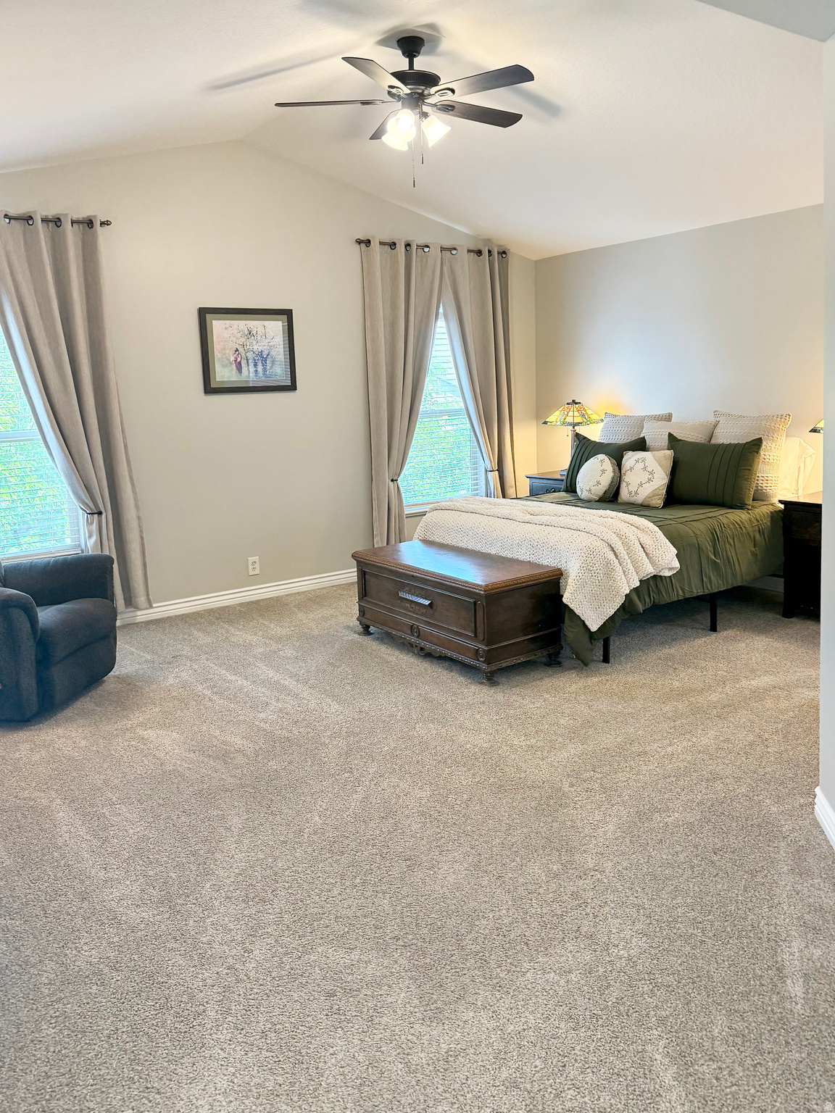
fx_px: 772
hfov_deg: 56.8
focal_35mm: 24
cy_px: 556
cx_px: 418
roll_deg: +3.5
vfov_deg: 71.6
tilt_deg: -10.4
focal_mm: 6.76
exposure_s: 1/120
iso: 320
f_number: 1.78
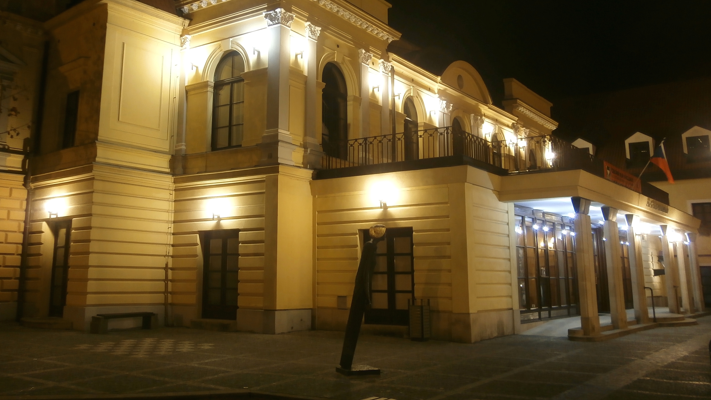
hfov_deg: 66.1
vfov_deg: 39.8
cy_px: 140
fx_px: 547
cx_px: 362
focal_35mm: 29
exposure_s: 1
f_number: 2.8
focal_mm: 4.7
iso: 80
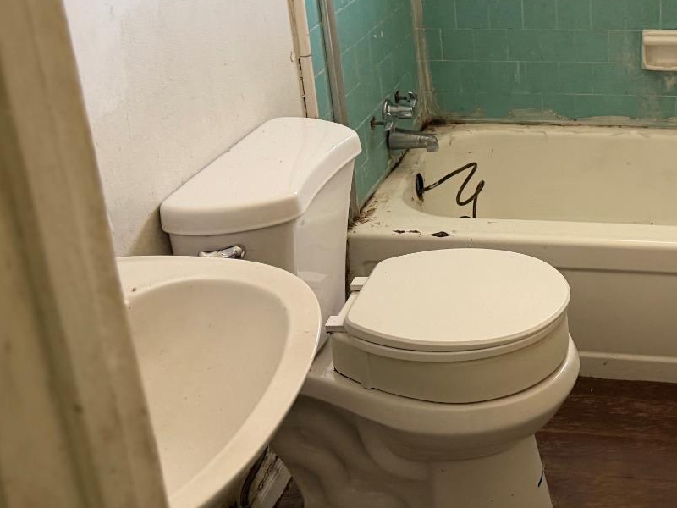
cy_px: 91
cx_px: 566
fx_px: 880
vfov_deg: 31.2
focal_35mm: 45
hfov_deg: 39.9
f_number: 1.78
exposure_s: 1/60
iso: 320
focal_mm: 6.76
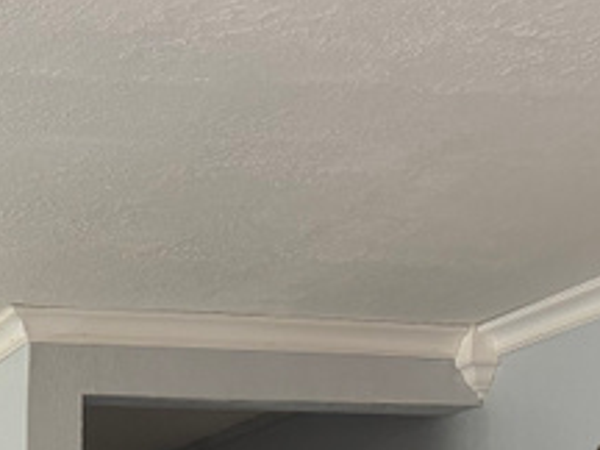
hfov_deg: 16.0
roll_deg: +0.2
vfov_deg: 11.7
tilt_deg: -4.6
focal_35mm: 114
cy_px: 881
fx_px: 1976
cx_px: -258
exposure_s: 1/120
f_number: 1.78
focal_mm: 6.76
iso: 200
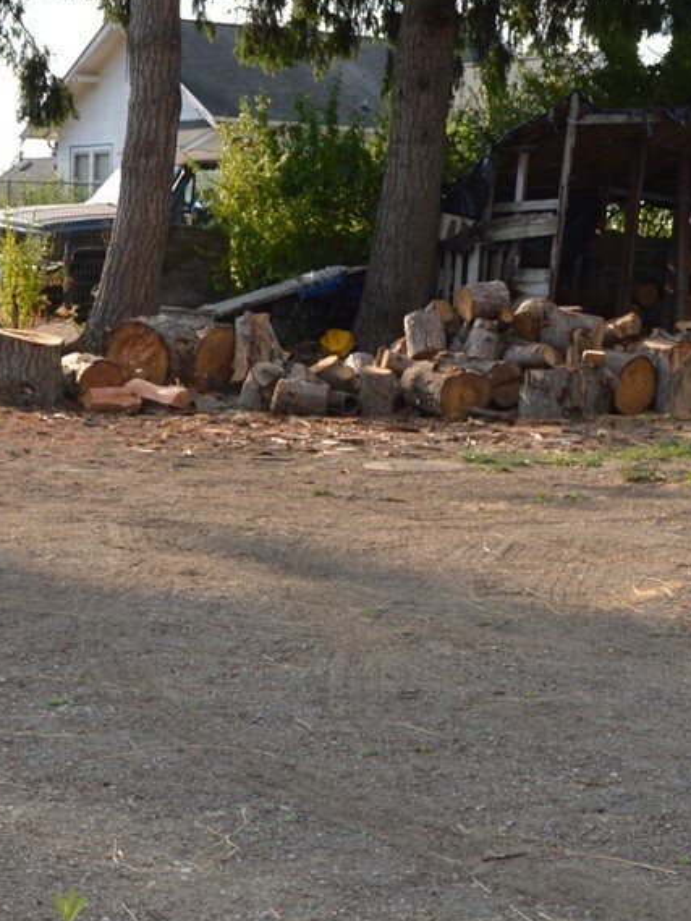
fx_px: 2288
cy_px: 647
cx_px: 287
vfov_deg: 22.6
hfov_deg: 17.2
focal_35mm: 86
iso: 100
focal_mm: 20
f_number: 6.3
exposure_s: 1/200
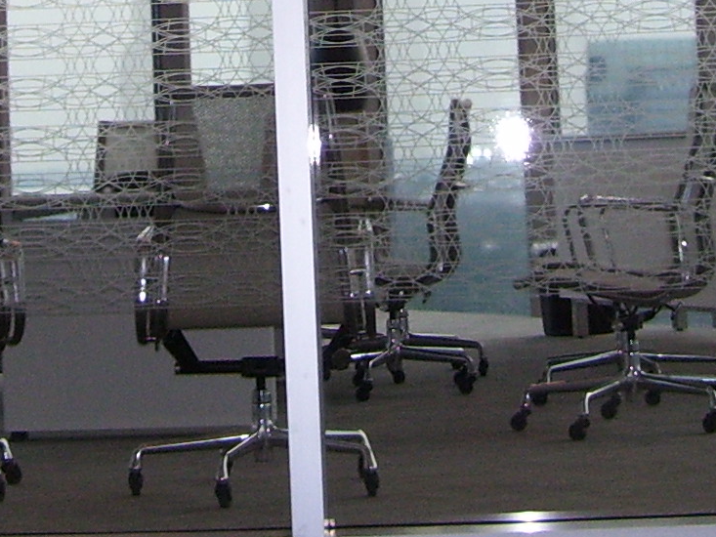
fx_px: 2689
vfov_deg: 10.9
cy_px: -302
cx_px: 176
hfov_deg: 15.1
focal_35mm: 130
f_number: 2.7
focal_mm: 6
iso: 125
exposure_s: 1/60
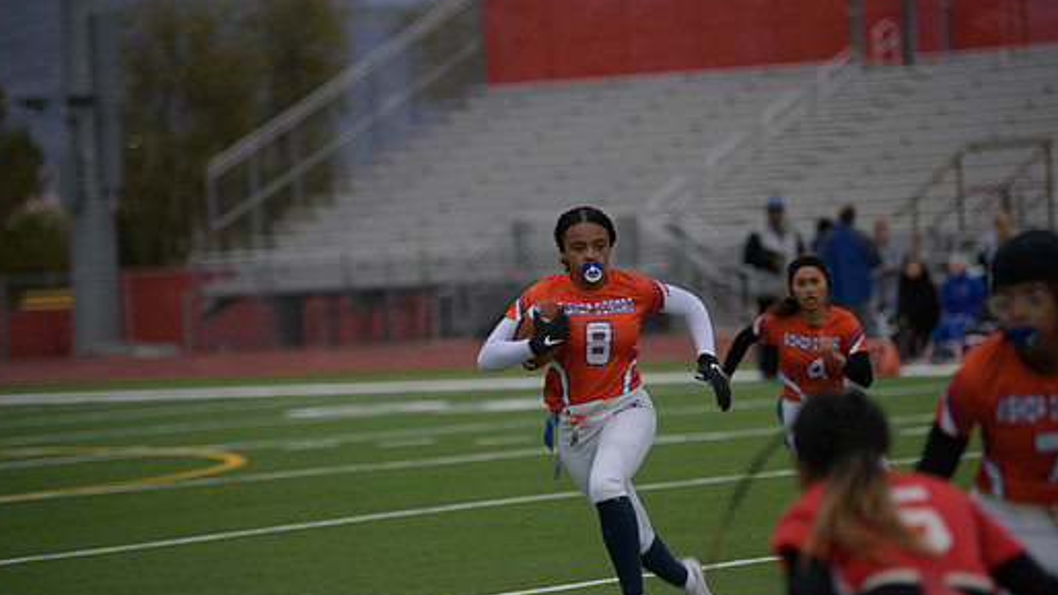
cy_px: 365
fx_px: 5807
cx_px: 574
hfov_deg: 10.4
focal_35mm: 207
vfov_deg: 5.9
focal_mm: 175
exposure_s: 1/200
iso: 125
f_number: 2.8
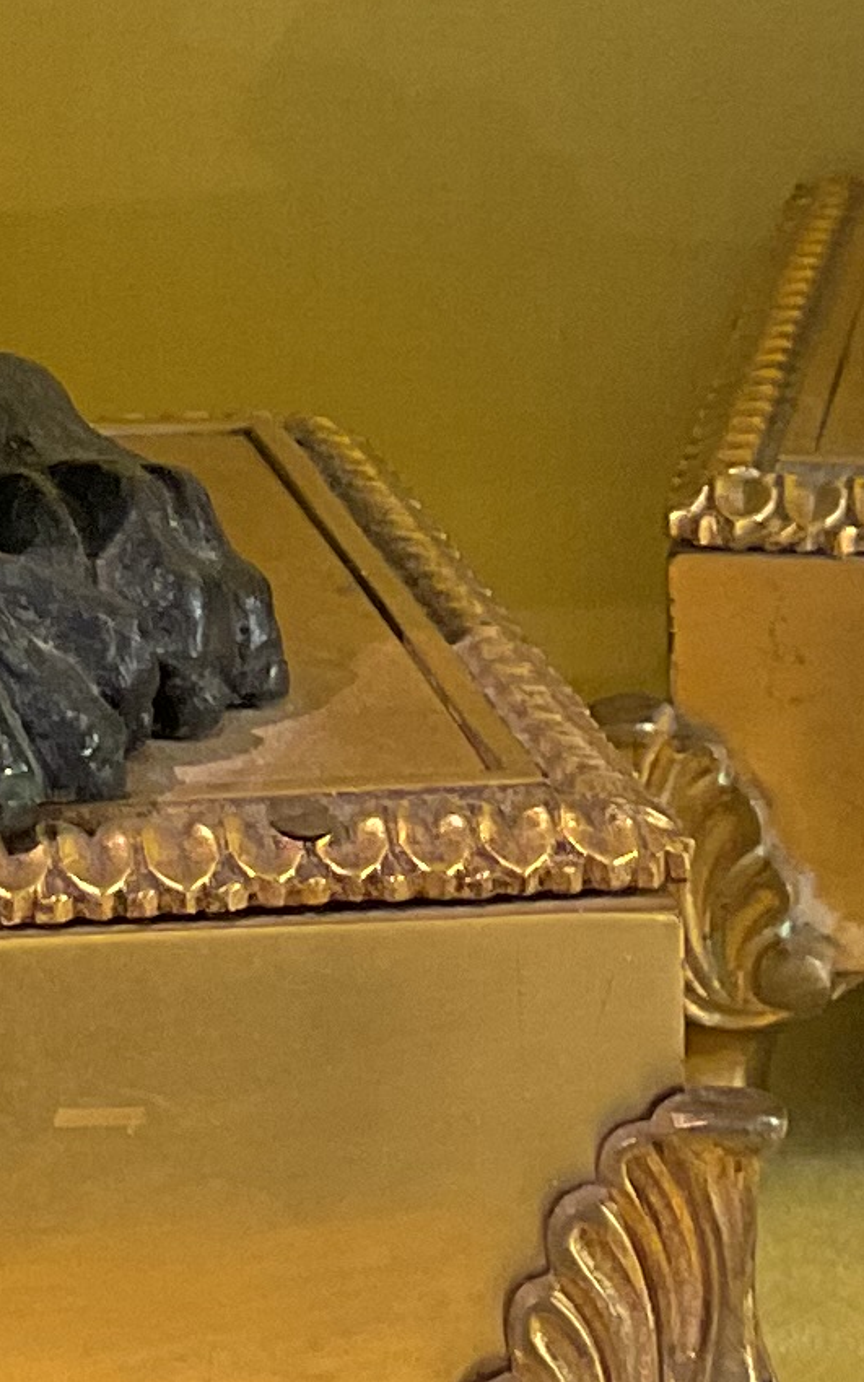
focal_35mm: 146
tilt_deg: -7.8
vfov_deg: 13.9
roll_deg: -0.7
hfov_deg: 9.0
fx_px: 5498
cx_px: 223
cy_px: -230
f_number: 1.8
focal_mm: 3
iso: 50
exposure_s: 1/50
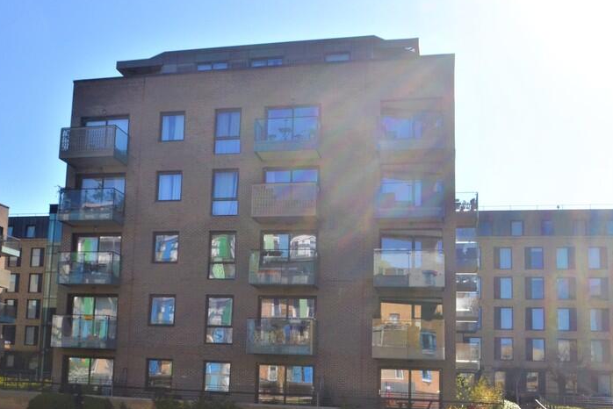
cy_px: 247
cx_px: 212
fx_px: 749
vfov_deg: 30.5
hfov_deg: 43.9
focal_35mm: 44
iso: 100
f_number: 10
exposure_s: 1/200
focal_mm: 20
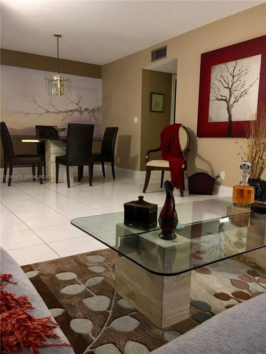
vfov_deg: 61.7
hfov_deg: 48.2
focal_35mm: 29
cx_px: 133
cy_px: 177
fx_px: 297
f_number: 2.2
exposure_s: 1/15
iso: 400
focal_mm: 4.15
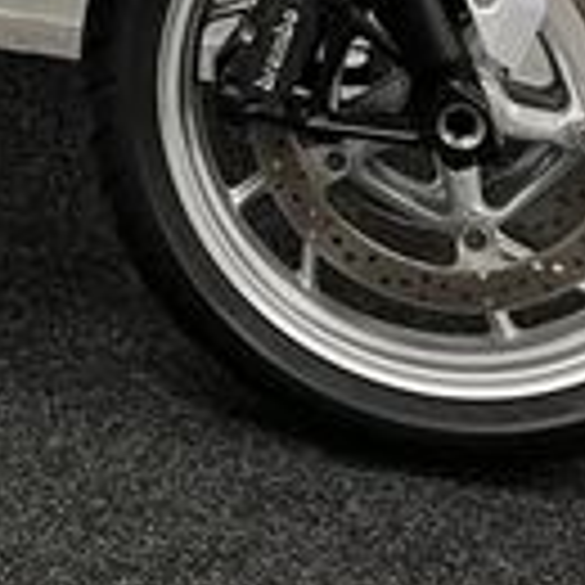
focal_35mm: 113
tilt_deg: -9.9
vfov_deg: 13.9
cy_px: -436
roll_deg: -2.5
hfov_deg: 14.6
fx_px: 2161
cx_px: -243
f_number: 1.6
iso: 80
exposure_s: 1/50
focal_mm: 5.1
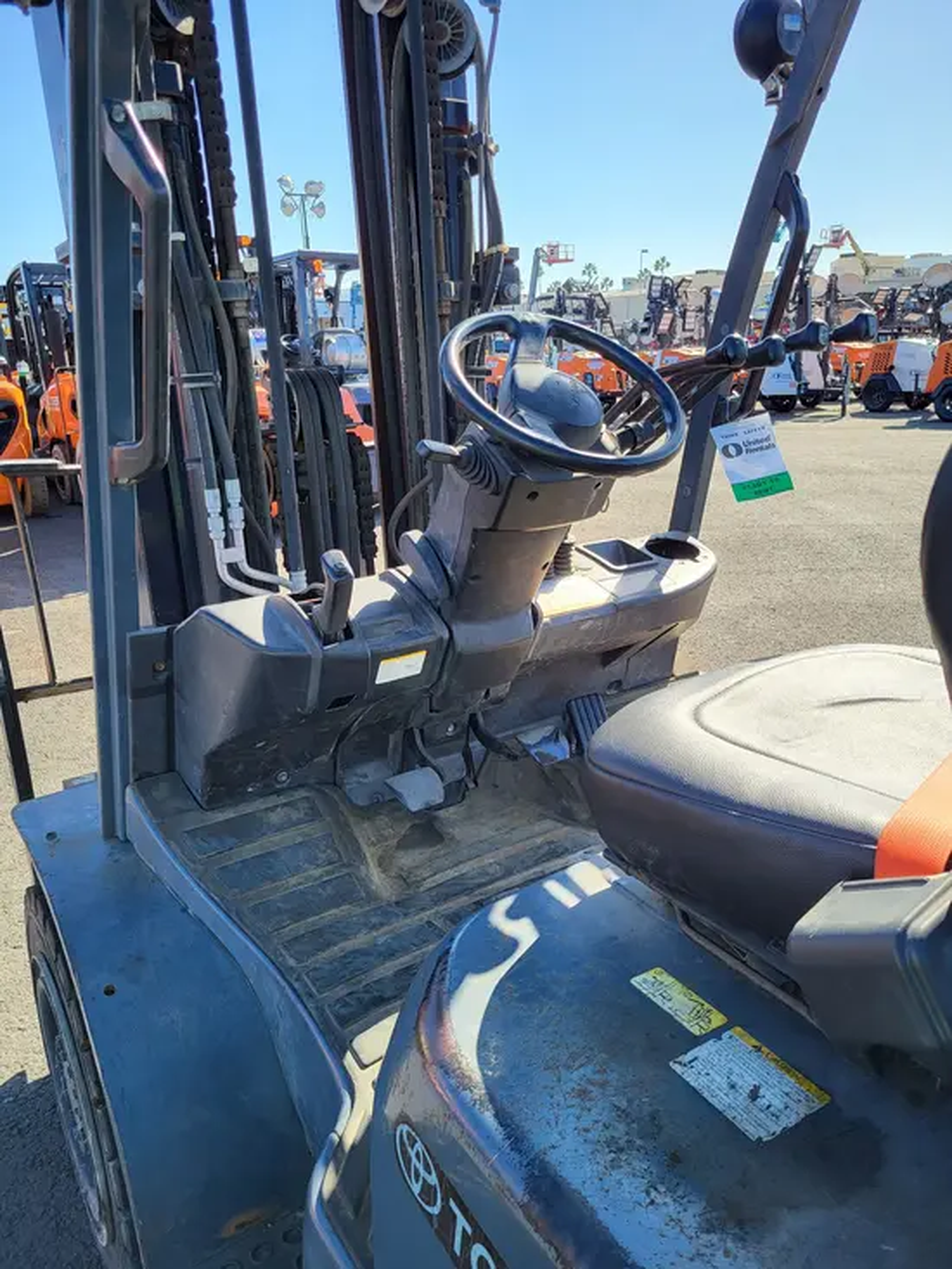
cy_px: 634
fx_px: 953
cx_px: 476
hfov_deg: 53.1
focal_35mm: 26
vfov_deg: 67.3
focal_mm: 5.4
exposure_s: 1/647
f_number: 1.8
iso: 40
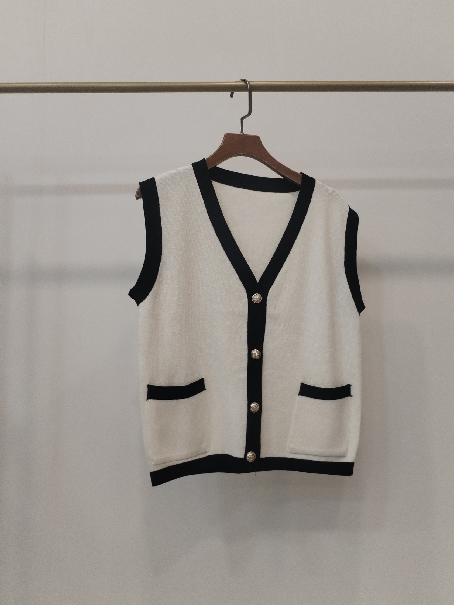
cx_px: 239
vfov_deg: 58.3
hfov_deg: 45.4
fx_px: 542
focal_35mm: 31
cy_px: 315
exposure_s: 1/60
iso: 239
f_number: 1.8
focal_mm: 4.75
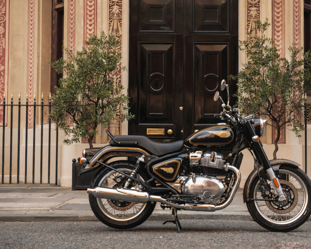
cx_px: 184
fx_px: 598
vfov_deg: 23.5
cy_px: 125
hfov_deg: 29.1
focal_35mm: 65
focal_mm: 37.8
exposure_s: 1/250
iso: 250
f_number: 3.6
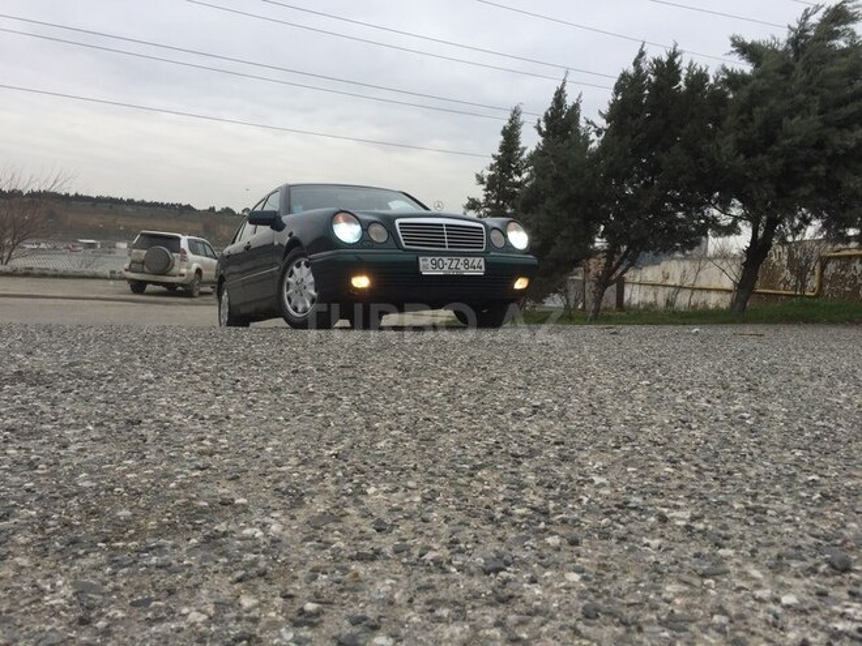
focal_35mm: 29
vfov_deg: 48.2
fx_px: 722
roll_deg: -4.2
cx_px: 431
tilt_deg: -6.5
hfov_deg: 61.7
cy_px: 323
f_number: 2.2
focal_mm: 4.15
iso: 32
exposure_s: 1/1041
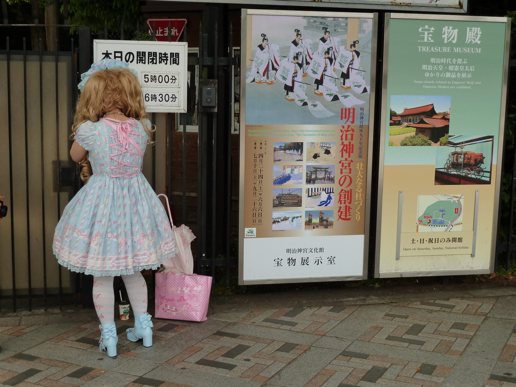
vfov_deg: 28.0
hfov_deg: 36.8
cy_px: 194
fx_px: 775
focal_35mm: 52
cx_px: 258
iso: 125
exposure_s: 1/400
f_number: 3.8
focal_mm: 8.5
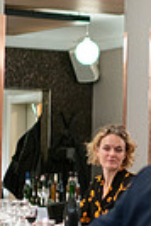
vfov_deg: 10.9
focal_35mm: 188
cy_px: 111
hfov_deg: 7.0
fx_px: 1180
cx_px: 339
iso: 800
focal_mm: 35
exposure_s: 1/100
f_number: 1.4
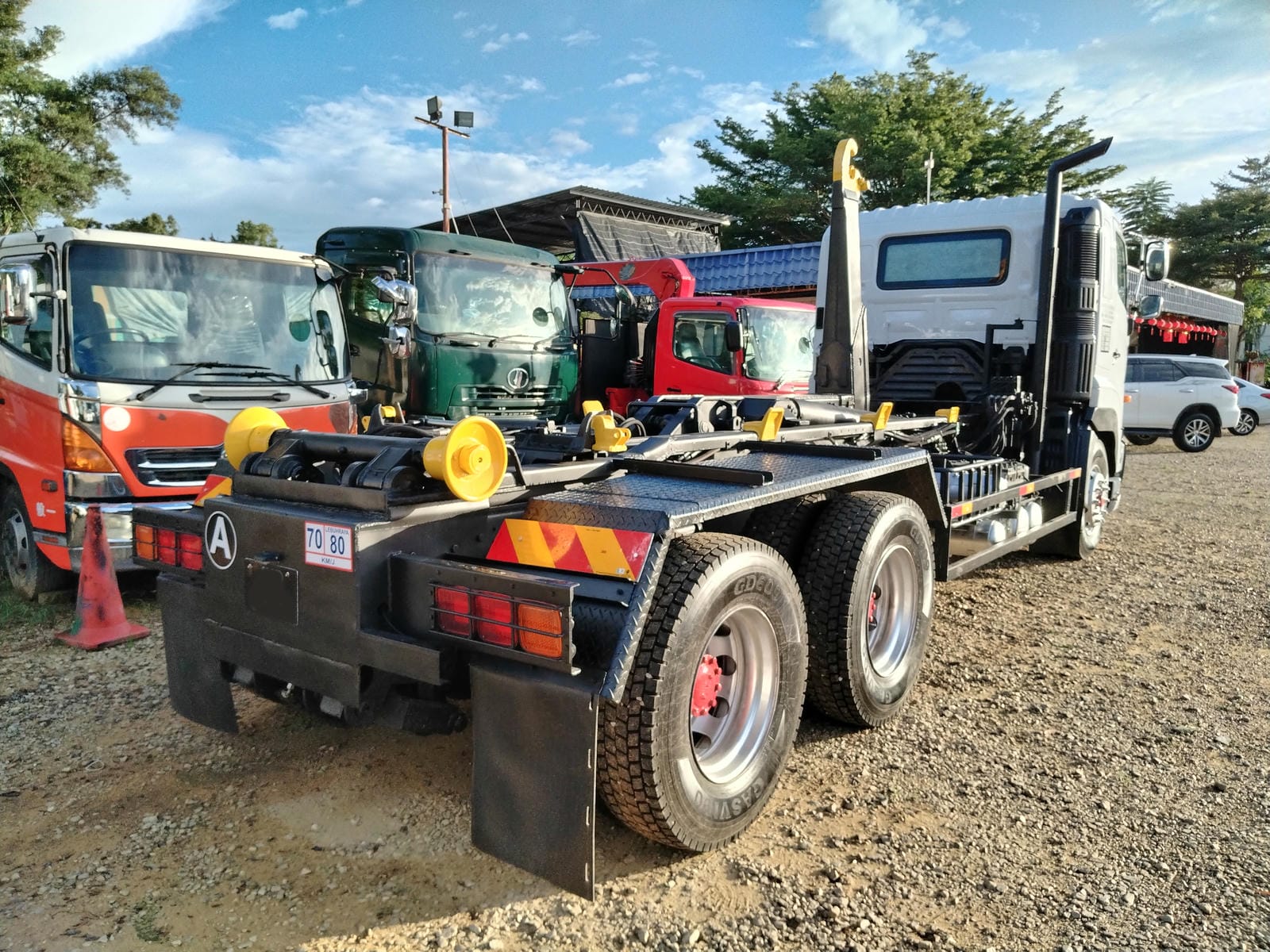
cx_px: 635
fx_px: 954
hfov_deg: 67.3
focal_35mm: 26
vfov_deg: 53.1
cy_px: 476
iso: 100
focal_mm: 4.25
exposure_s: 1/544
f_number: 1.8
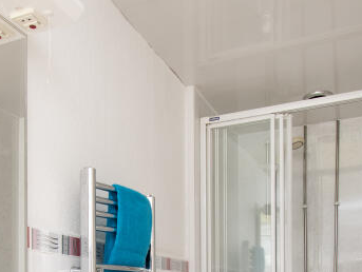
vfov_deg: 29.1
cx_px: 113
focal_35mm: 43
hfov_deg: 43.0
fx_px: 450
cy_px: 325
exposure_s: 1/15
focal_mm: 10
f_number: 8
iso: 320
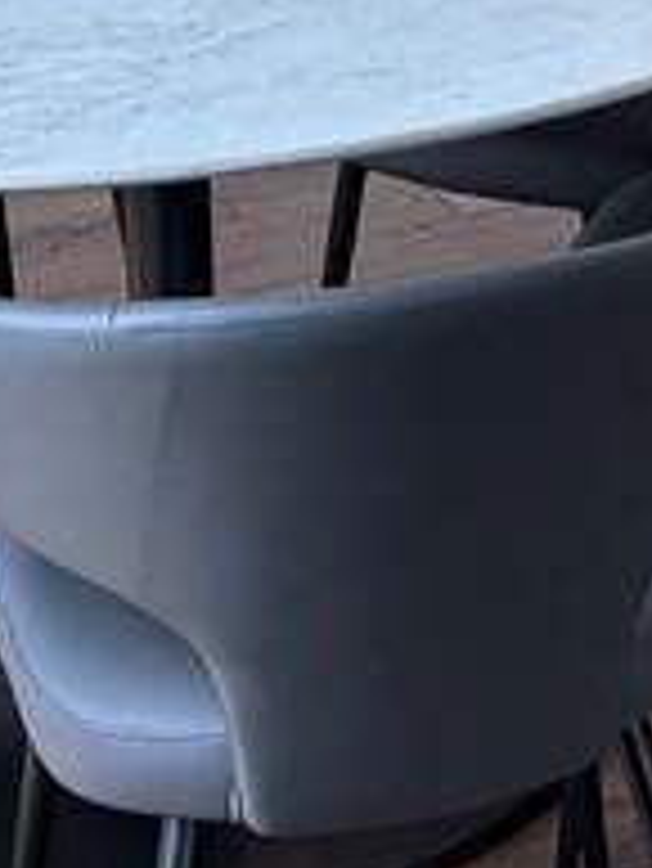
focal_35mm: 138
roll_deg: -0.2
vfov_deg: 13.1
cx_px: 1196
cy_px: -621
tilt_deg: -7.3
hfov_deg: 10.1
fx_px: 3462
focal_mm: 5.96
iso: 50
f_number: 1.6
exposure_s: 1/120
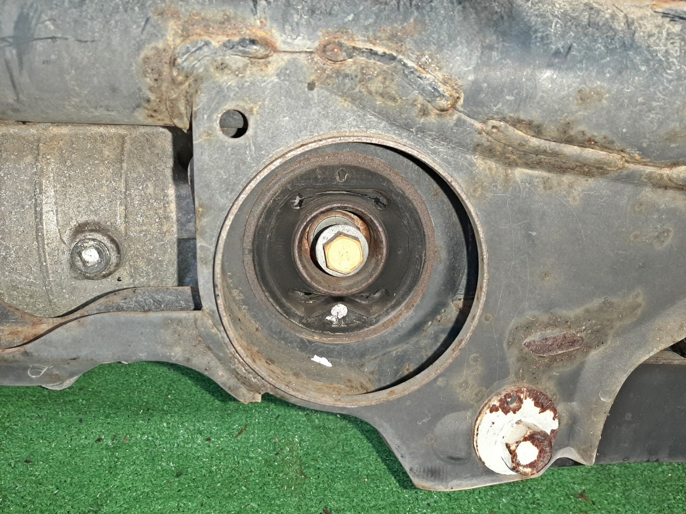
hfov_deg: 67.3
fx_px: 515
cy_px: 257
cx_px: 343
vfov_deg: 53.1
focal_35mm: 26
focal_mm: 3.93
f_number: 1.7
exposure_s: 1/33
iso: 177
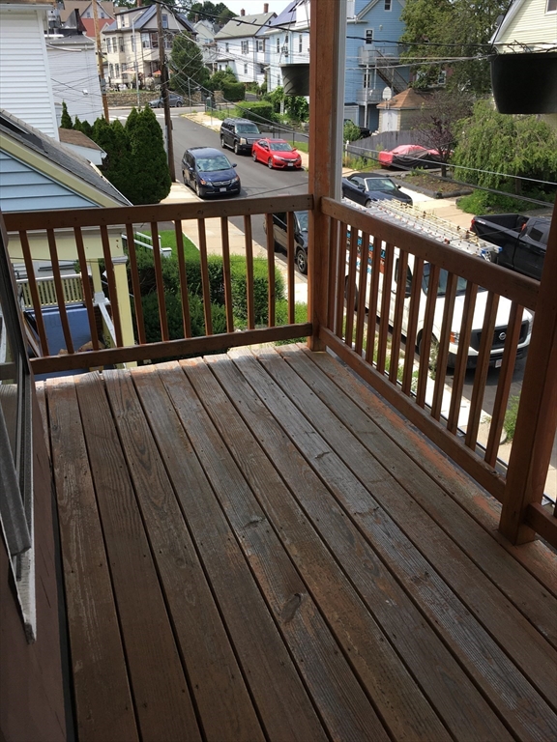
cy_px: 371
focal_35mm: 29
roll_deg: +1.4
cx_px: 278
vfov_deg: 61.7
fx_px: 622
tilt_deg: -24.9
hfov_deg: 48.2
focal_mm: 4.15
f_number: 2.2
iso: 25
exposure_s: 1/855
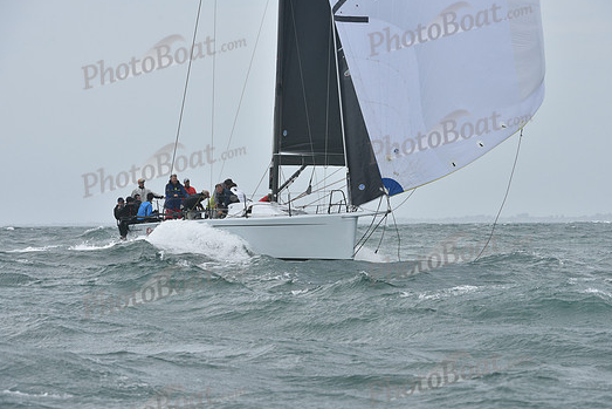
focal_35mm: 222
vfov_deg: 6.2
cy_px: 212
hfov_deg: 9.3
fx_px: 3775
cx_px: 308
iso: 320
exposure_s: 1/1000
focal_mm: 200
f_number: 8
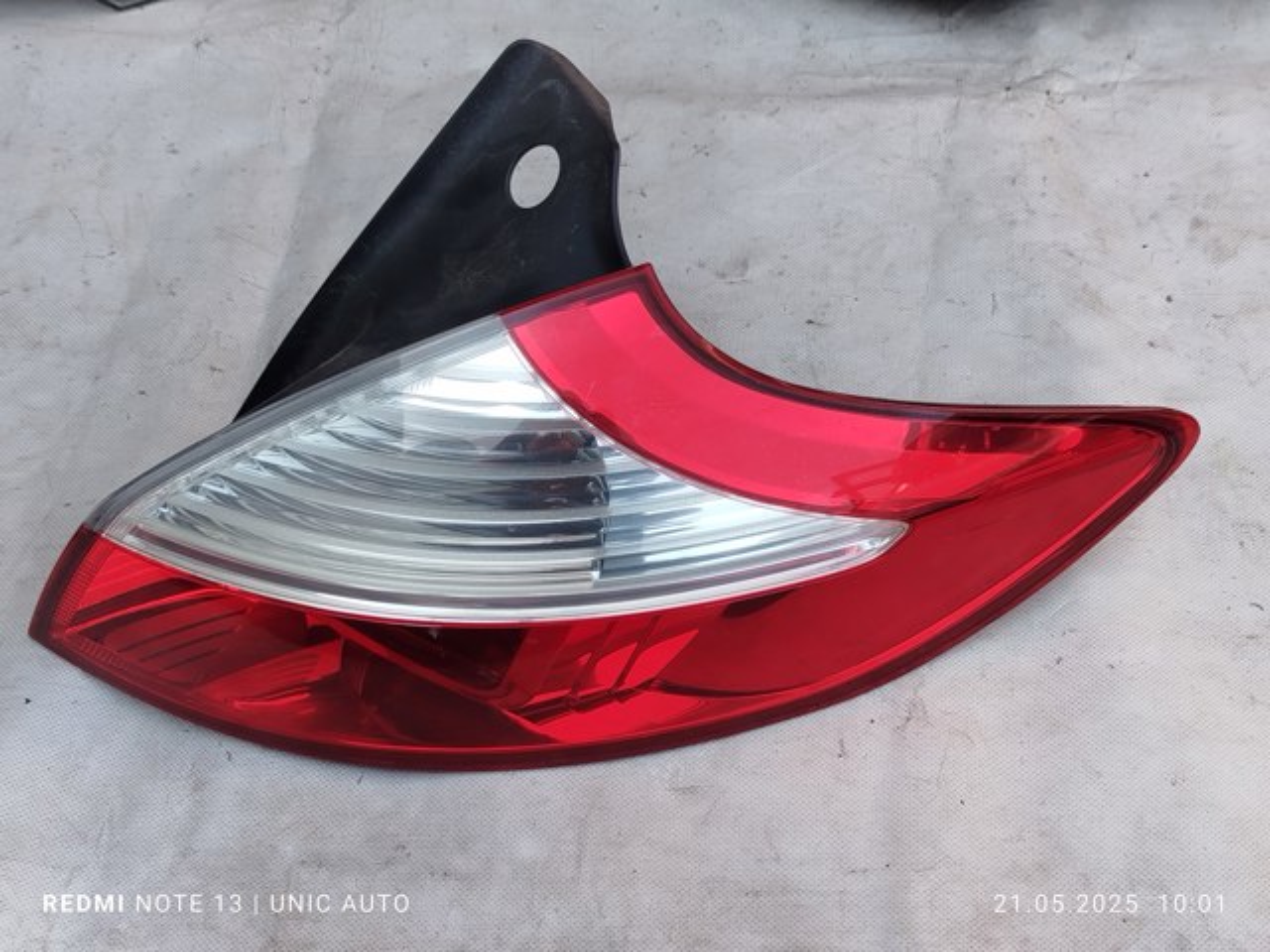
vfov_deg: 30.3
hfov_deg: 39.7
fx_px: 1761
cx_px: 635
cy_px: 476
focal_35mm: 48
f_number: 1.7
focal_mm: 5.31
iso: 50
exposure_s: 1/112
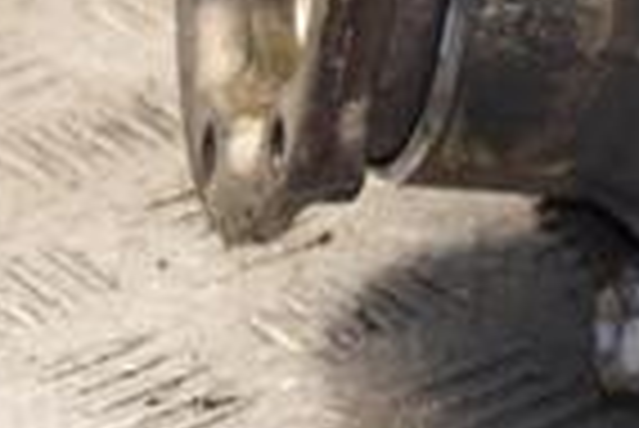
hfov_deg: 5.6
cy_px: -216
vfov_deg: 3.7
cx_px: 990
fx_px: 6521
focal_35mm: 367
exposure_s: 1/100
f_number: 5
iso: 800
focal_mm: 58
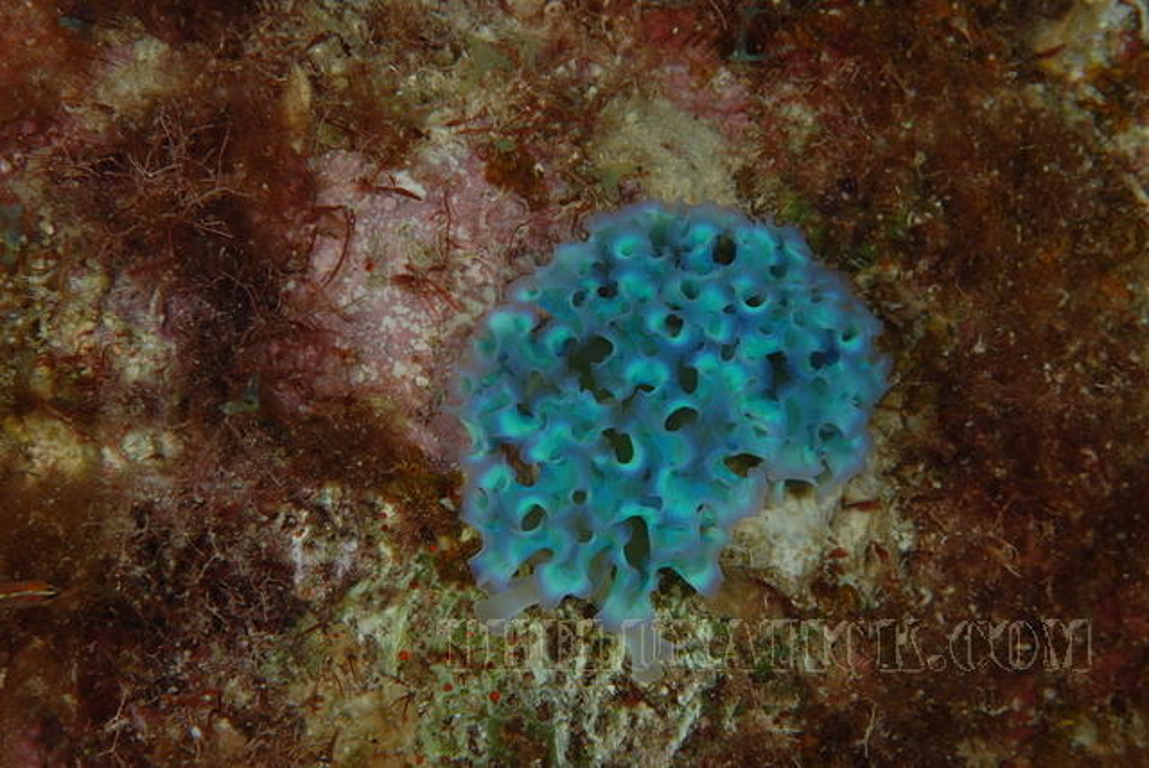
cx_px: 574
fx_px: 5031
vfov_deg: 8.7
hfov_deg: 13.0
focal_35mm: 158
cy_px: 384
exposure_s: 1/250
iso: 100
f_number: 22
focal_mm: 105
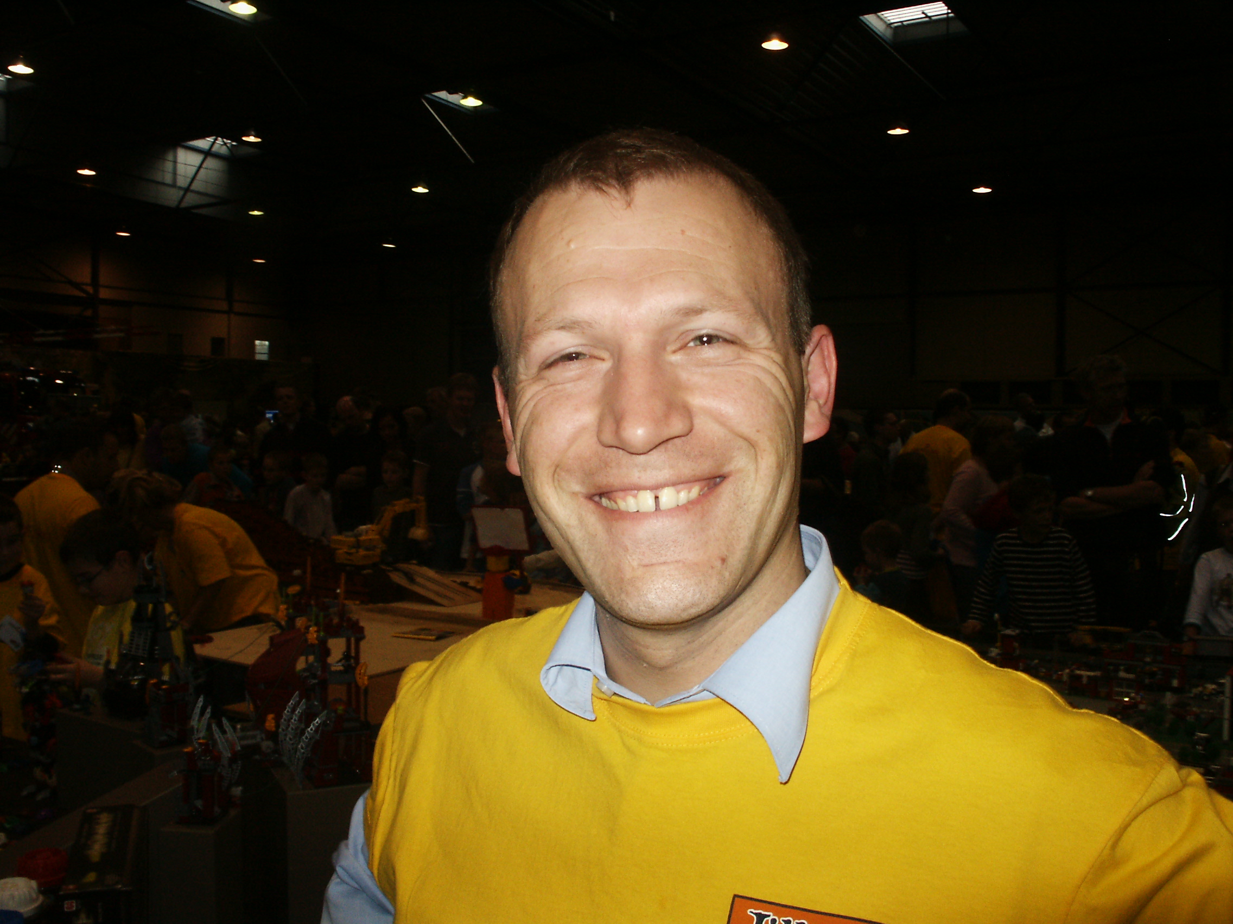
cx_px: 616
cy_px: 462
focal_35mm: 35
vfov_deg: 40.7
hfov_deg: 52.6
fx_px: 1247
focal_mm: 7.18
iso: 200
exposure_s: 1/45
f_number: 6.7
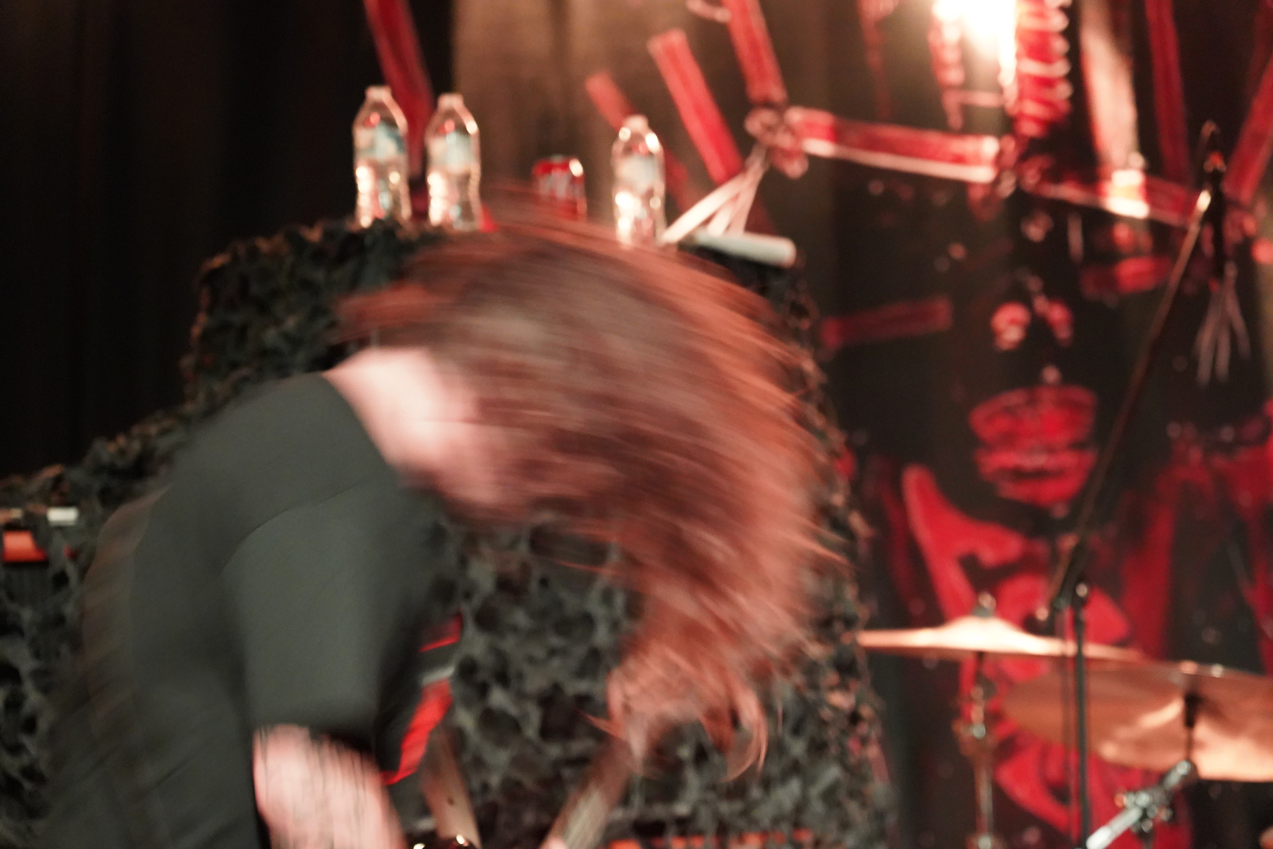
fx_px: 3394
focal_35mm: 96
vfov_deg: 14.3
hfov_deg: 21.2
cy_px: 424
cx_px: 636
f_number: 4
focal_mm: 96
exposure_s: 1/20
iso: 12800
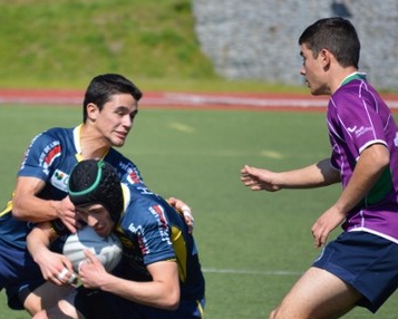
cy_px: 174
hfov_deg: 4.2
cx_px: 88
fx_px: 5386
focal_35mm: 457
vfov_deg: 3.4
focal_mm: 200
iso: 125
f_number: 5.6
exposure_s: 1/500
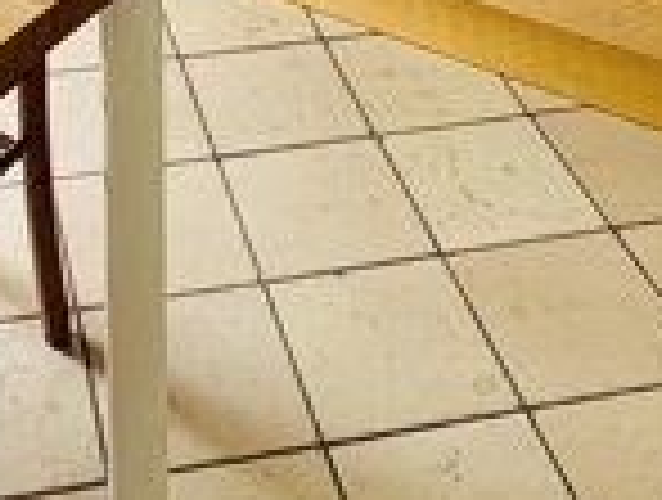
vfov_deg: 14.3
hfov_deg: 25.1
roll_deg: +1.3
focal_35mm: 76
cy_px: -649
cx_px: 113
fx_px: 1457
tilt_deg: -6.0
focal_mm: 2.22
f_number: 2.2
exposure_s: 1/99
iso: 125
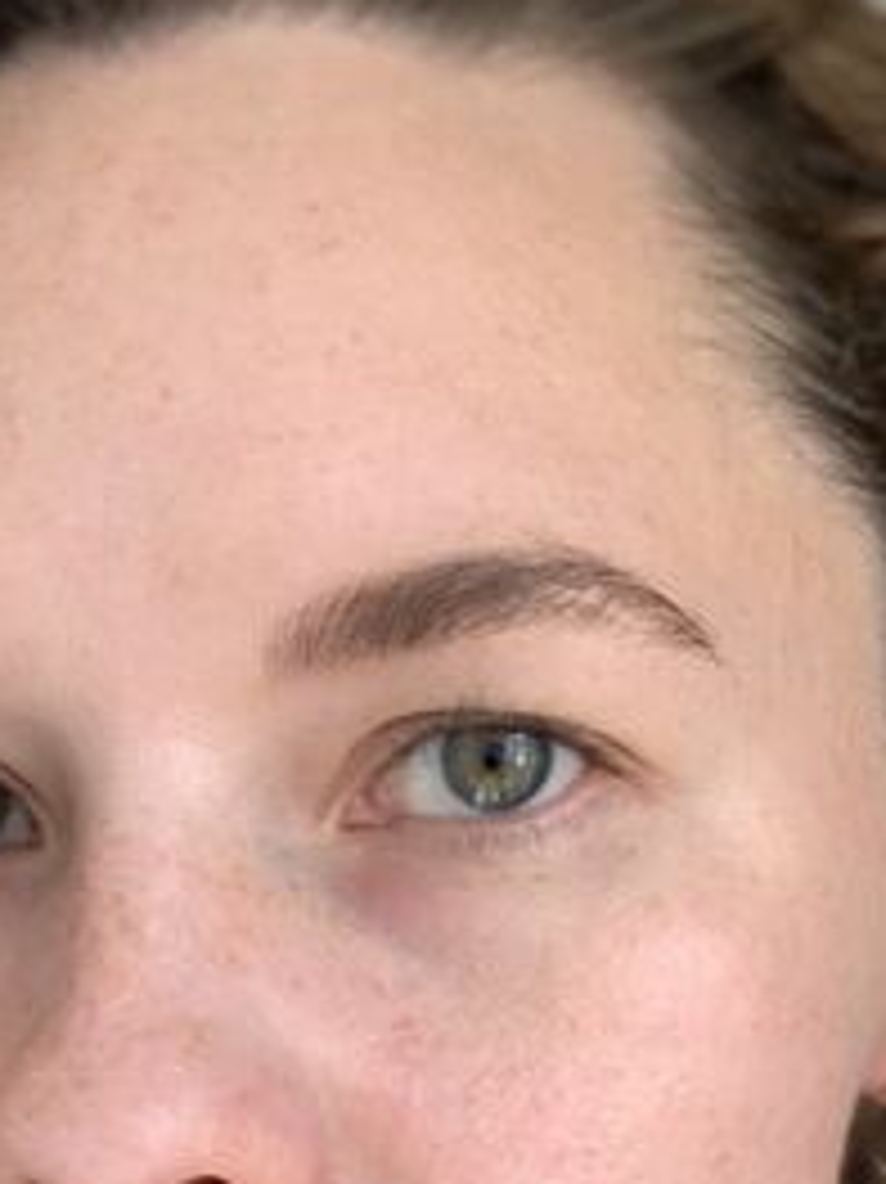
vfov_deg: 23.4
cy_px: 1378
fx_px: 2630
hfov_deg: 19.0
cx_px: 234
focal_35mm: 77
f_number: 2.2
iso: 50
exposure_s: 1/121
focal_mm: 2.87
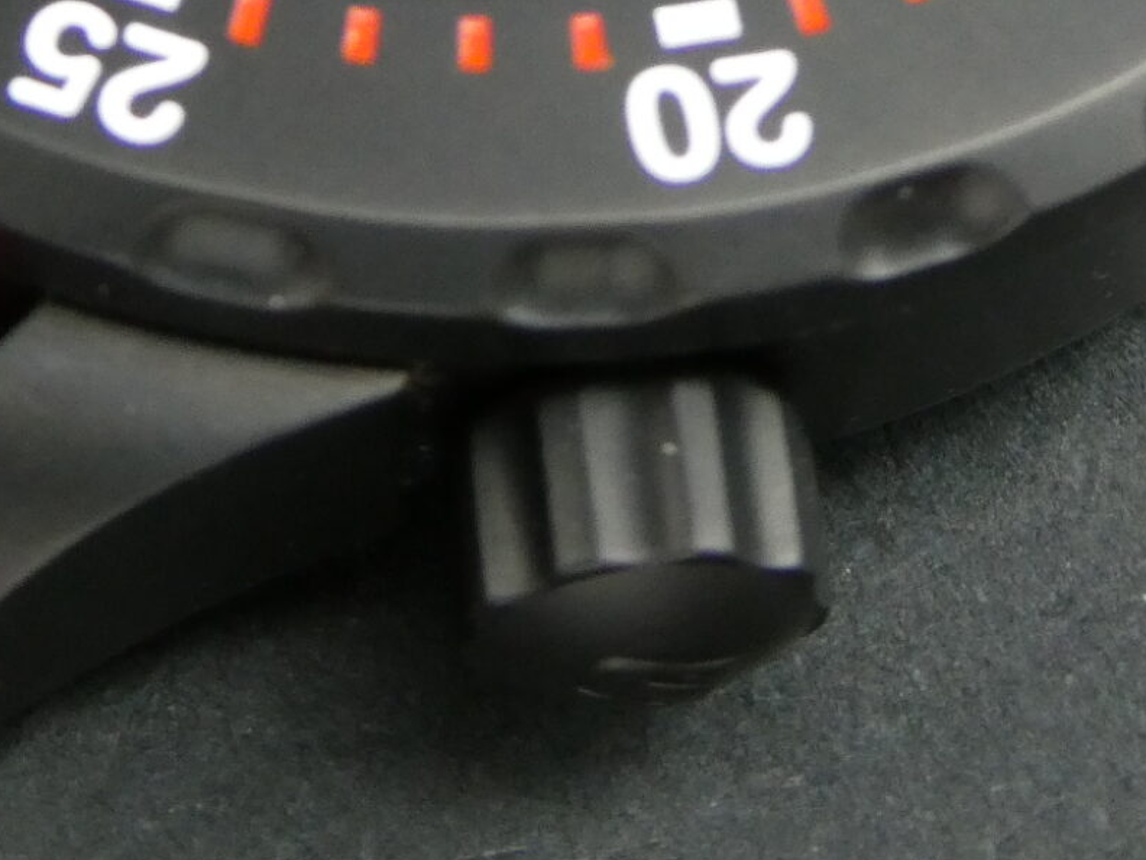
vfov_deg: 9.5
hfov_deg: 13.0
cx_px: 423
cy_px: -465
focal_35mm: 152
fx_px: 5032
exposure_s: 1/80
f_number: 4
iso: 500
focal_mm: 8.4
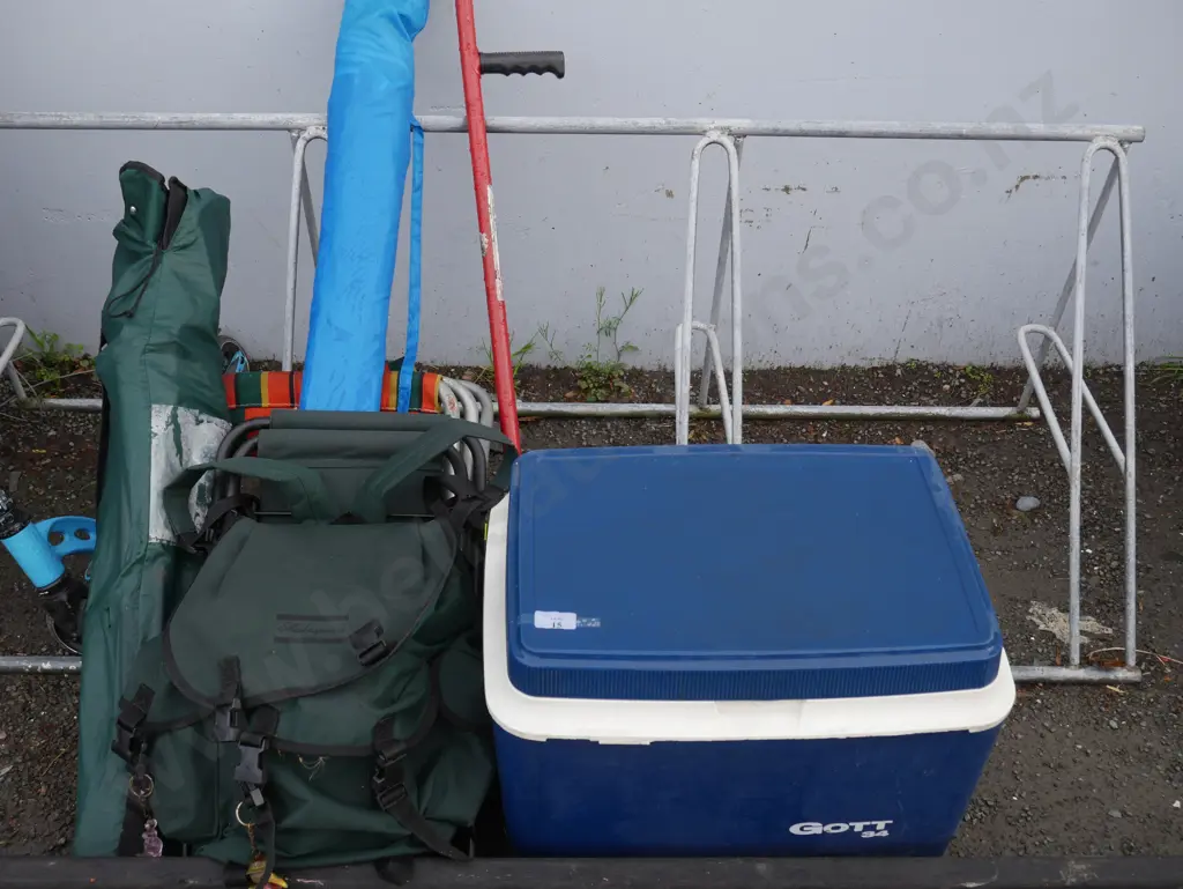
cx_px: 592
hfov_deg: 46.8
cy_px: 444
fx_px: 1368
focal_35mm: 40
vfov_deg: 36.0
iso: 200
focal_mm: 20
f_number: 5
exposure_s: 1/160
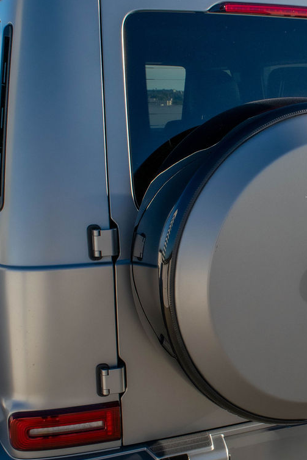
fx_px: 703
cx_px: 275
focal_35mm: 55
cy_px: 256
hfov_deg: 24.0
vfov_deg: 36.2
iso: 200
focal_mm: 18
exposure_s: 1/400
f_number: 10
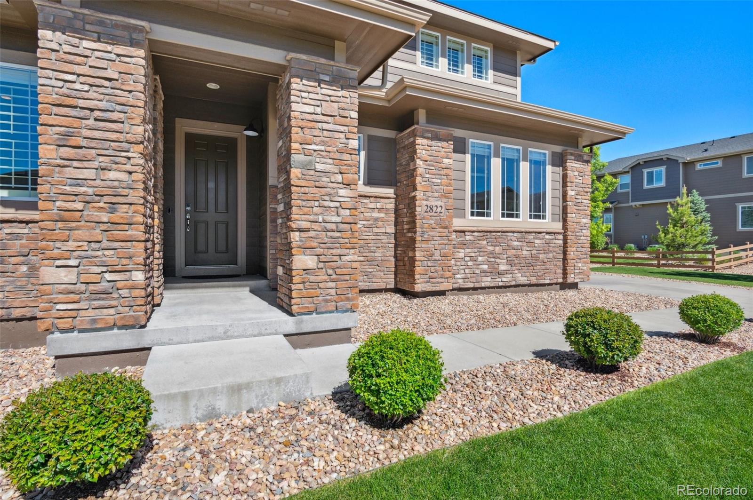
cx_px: 376
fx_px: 355
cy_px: 250
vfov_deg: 70.3
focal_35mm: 17
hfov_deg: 93.3
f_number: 8
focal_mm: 17
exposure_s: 1/1250
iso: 400
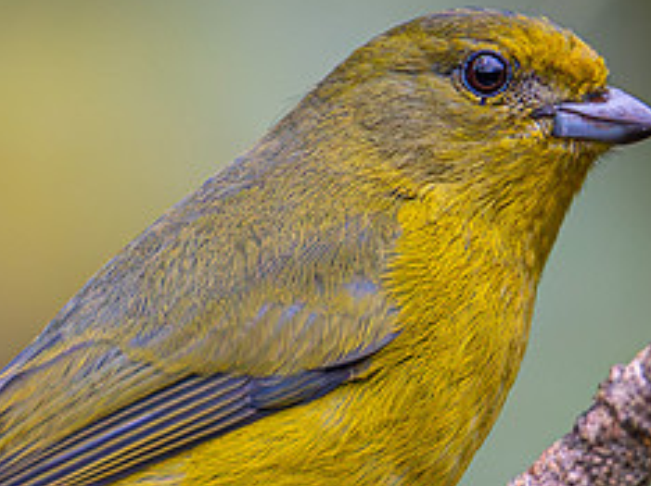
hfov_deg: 0.8
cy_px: 543
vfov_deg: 0.6
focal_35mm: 2380
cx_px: 723
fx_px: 44713
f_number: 6.3
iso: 5000
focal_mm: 560
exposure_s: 1/500
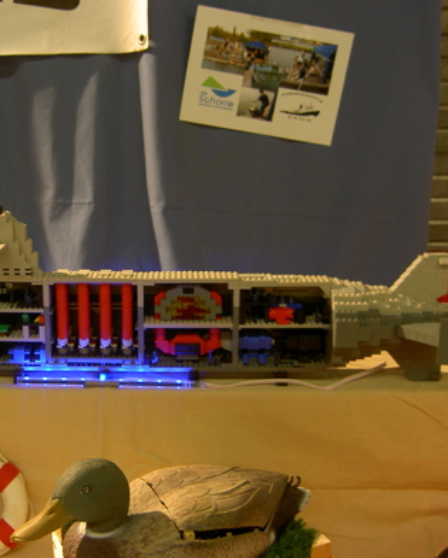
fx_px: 745
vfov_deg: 41.1
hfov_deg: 32.8
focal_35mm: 45
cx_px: 107
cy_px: 280
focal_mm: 5.6
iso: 50
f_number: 2.8
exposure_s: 1/8
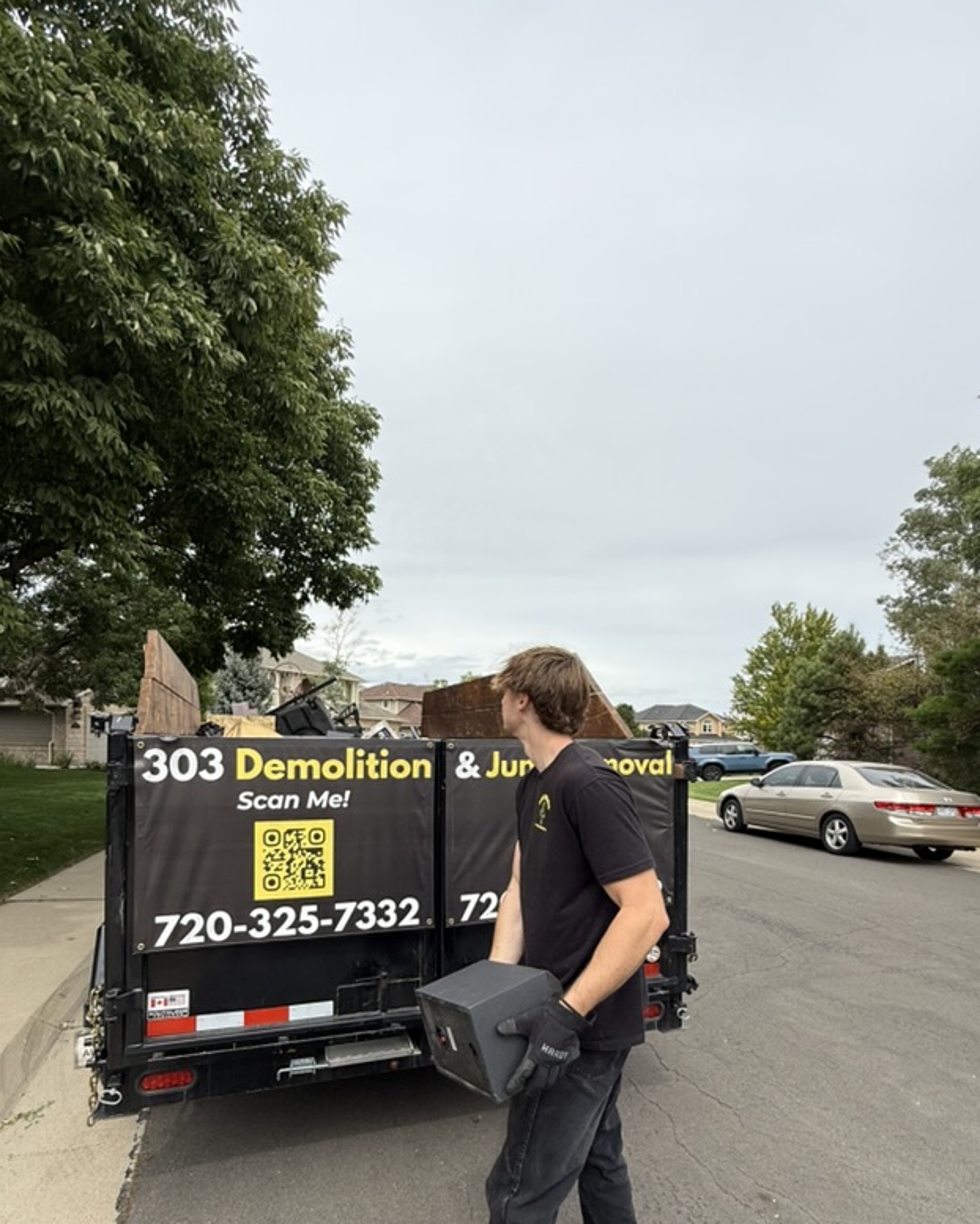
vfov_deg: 85.0
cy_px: 751
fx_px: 652
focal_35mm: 18
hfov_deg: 73.7
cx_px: 446
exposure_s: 1/1399
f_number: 2.2
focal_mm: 2.22
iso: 50
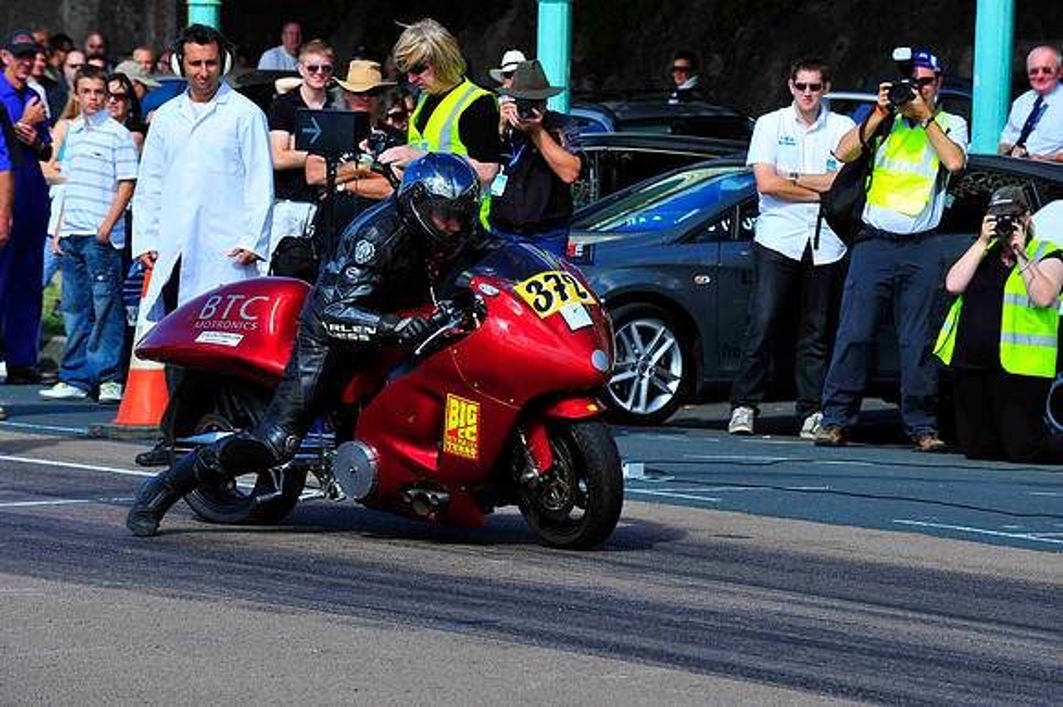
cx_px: 532
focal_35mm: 200
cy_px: 354
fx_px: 5902
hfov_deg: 10.3
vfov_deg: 6.9
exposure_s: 1/500
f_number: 10
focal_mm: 200
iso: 400
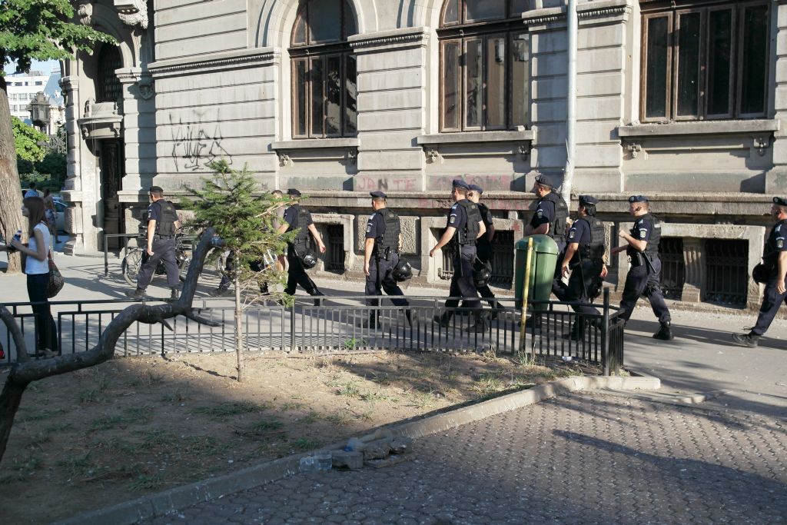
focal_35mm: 43
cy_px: 262
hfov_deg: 45.4
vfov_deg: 31.2
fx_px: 940
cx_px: 394
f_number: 5
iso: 200
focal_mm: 28
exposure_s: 1/320
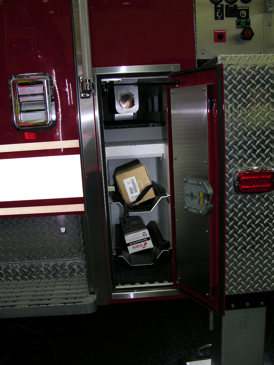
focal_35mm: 35
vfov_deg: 52.6
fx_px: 369
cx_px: 137
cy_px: 182
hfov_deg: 40.7
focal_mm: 8.9
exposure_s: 1/60.1
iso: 100
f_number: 2.8
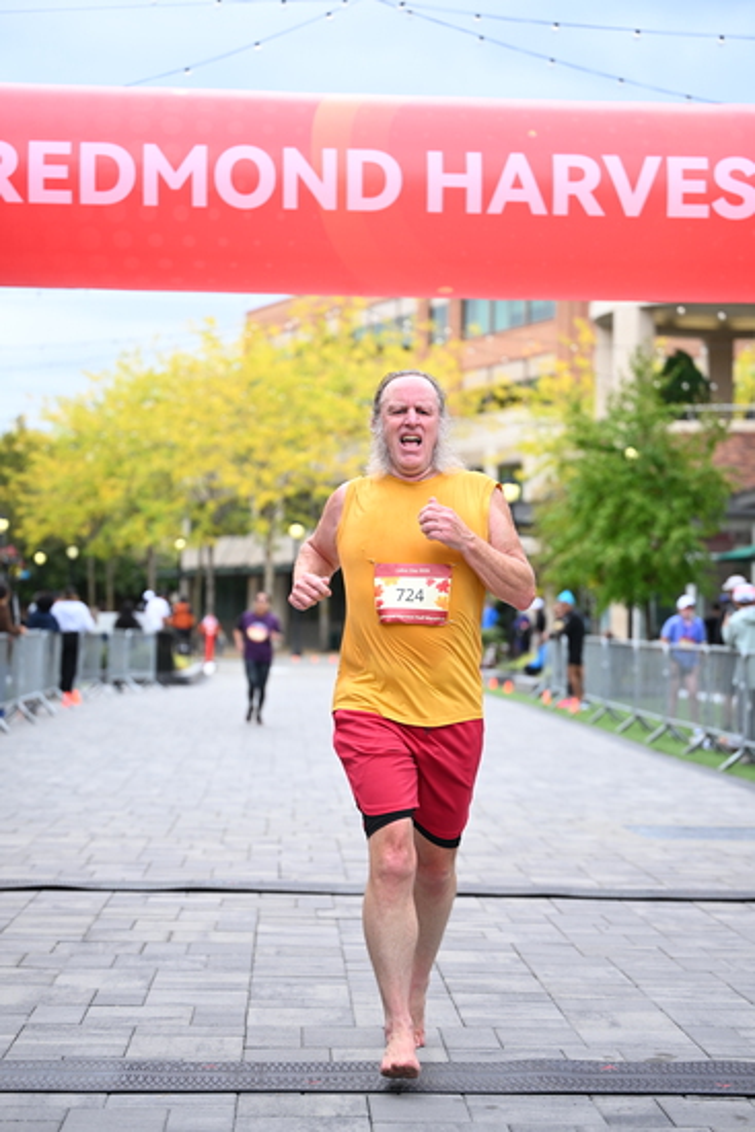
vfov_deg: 28.8
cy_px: 566
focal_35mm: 70
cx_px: 378
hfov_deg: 19.5
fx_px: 2201
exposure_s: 1/2000
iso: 640
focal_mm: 70
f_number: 2.8
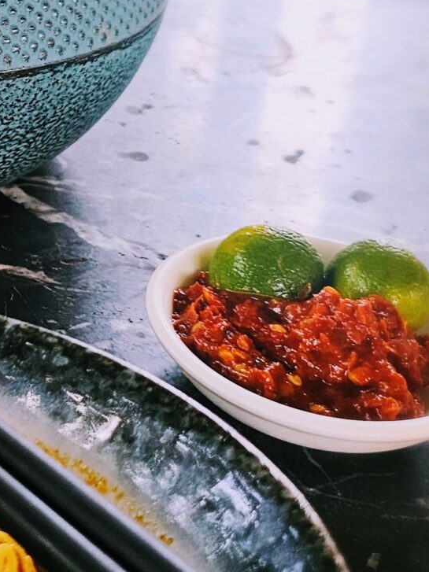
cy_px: 68
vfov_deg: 23.5
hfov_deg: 16.0
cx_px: -286
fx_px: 1339
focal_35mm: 81
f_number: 1.7
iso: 80
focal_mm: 6.3
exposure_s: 1/50
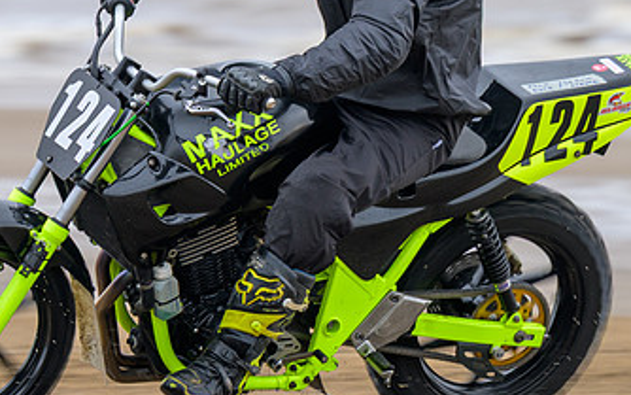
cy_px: 144
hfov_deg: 4.2
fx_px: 8670
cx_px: 226
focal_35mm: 504
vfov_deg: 2.6
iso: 160
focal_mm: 155
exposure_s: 1/250
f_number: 4
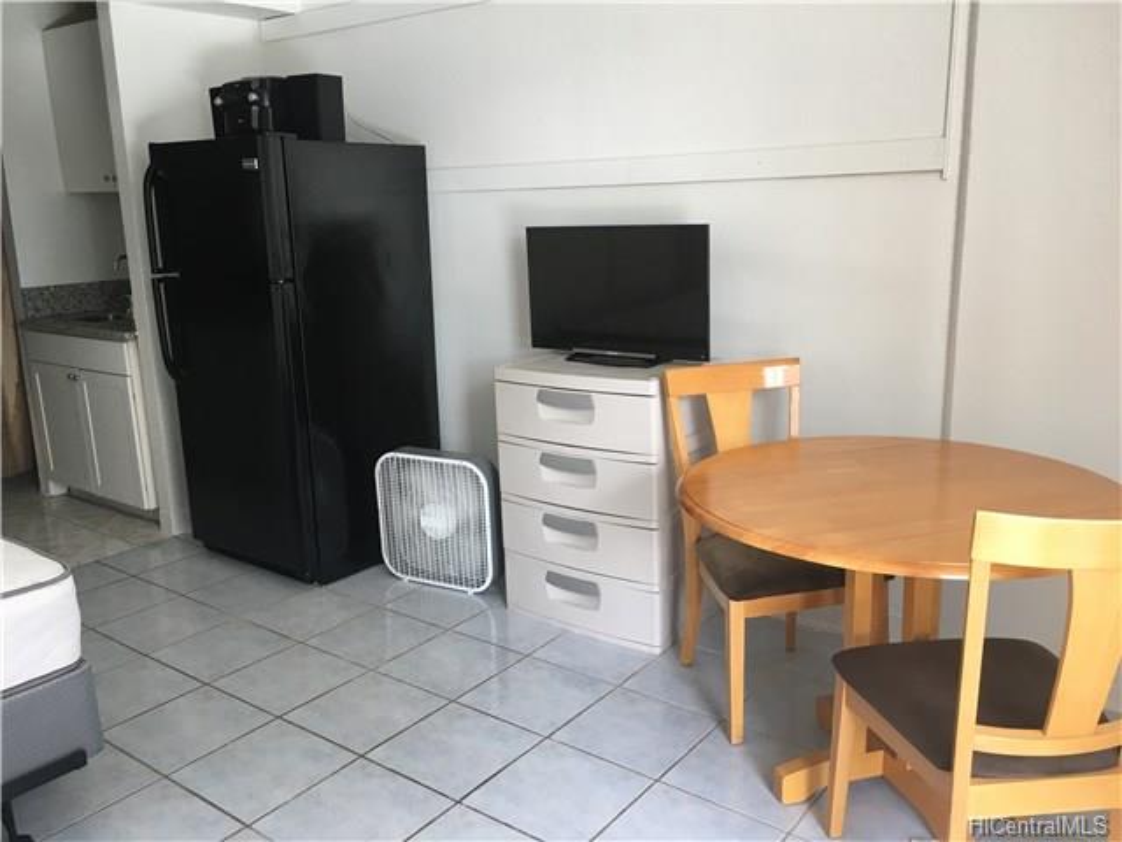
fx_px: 940
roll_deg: +1.9
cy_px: 421
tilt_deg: -14.5
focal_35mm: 29
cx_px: 561
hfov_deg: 61.7
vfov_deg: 48.2
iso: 32
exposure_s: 1/30
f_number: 2.2
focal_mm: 4.15
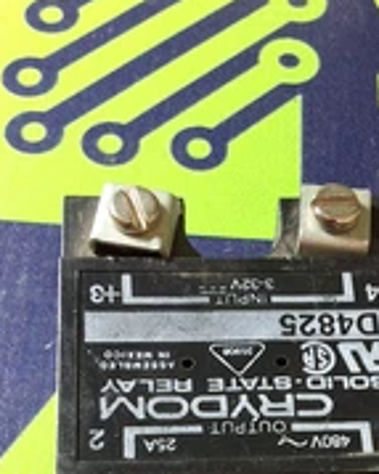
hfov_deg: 24.9
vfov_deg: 28.3
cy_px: 514
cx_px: 246
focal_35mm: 61
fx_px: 856
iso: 80
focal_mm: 2.91
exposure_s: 1/40
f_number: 1.9
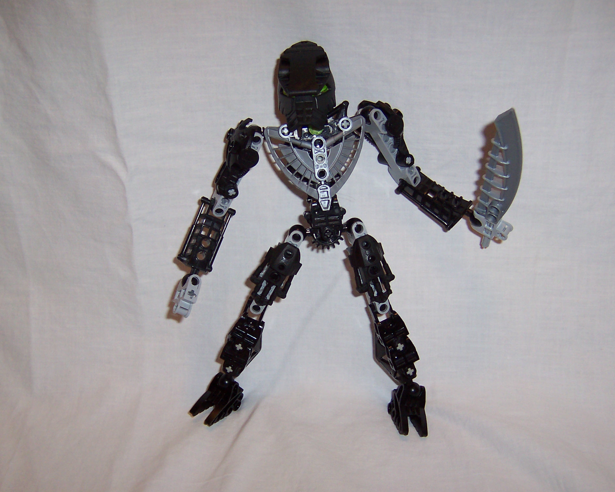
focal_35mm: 38
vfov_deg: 39.2
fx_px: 692
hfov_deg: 47.9
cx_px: 300
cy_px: 249
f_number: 2.8
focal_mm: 5.6
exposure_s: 1/60
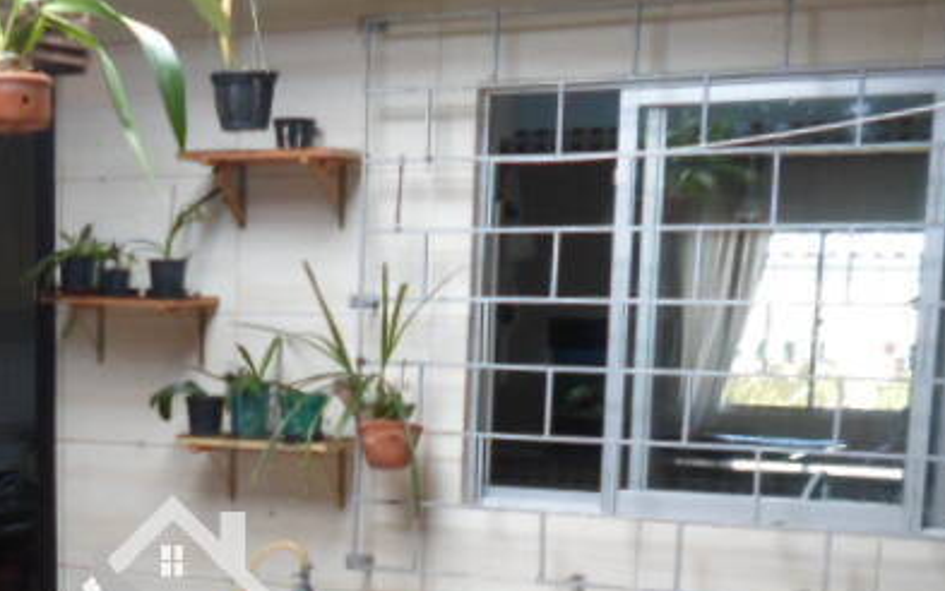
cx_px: 173
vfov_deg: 18.1
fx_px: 1778
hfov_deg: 29.0
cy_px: 685
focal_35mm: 69
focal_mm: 4.5
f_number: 2.5
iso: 80
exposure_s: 1/60
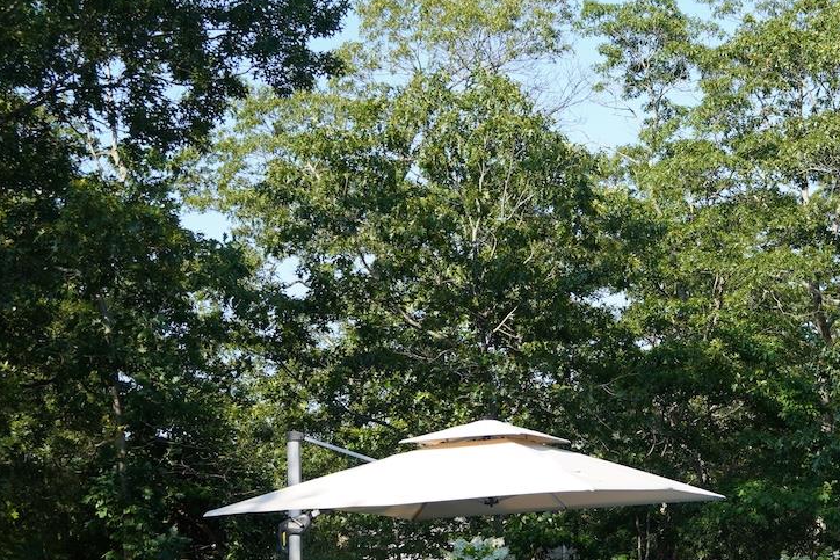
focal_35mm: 87
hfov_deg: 22.9
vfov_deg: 15.6
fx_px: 2030
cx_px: 714
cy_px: 485
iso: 100
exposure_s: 1/320
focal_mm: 24
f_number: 4
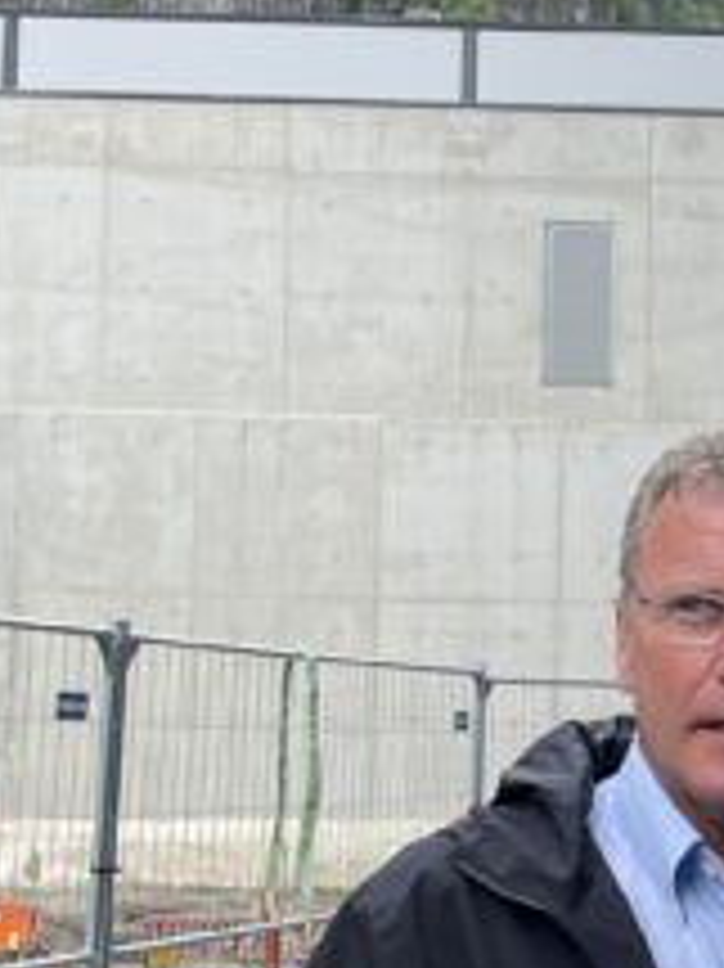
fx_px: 2596
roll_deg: -0.7
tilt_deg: +0.4
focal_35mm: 93
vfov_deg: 21.0
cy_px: 707
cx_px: 1309
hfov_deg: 14.1
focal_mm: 4.2
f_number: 1.6
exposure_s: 1/744
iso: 32
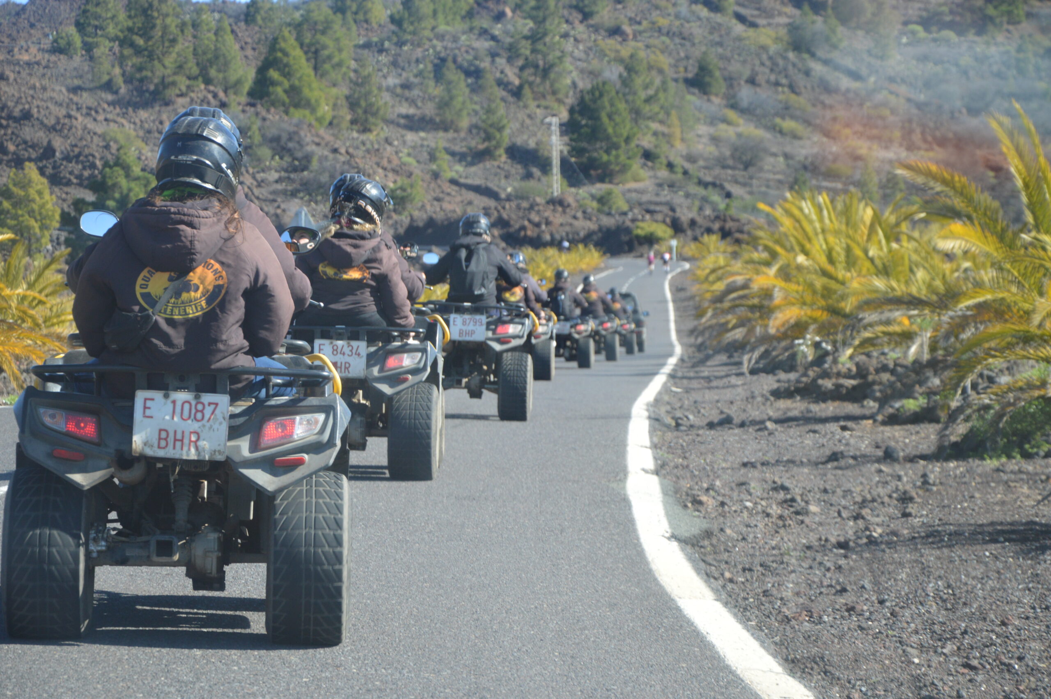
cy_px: 350
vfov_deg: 11.4
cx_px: 526
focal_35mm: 120
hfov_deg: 17.1
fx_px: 3500
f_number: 6.3
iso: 400
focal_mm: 80
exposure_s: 1/640
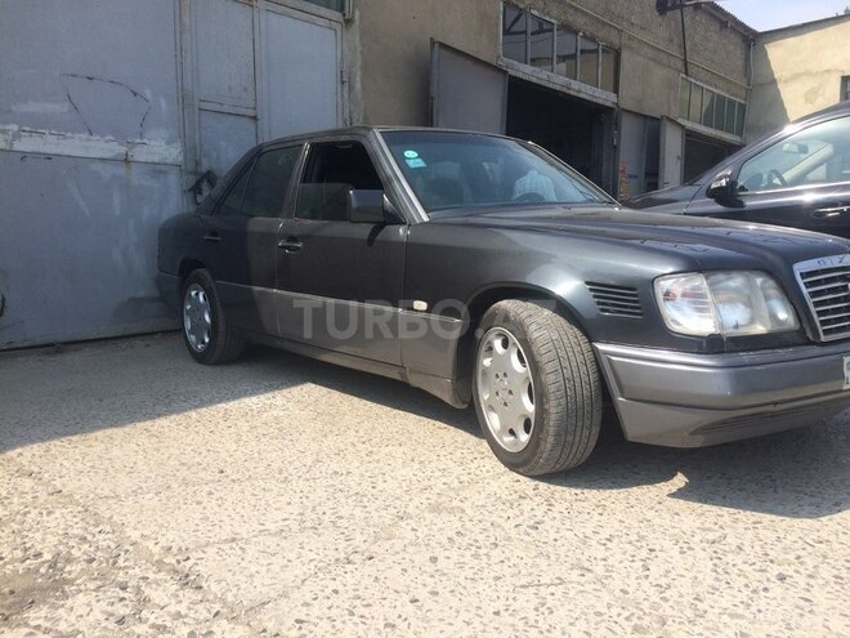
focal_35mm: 29
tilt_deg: -7.9
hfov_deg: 61.7
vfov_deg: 48.2
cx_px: 425
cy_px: 319
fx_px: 712
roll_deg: -1.2
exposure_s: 1/1953
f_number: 2.2
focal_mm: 4.15
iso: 32
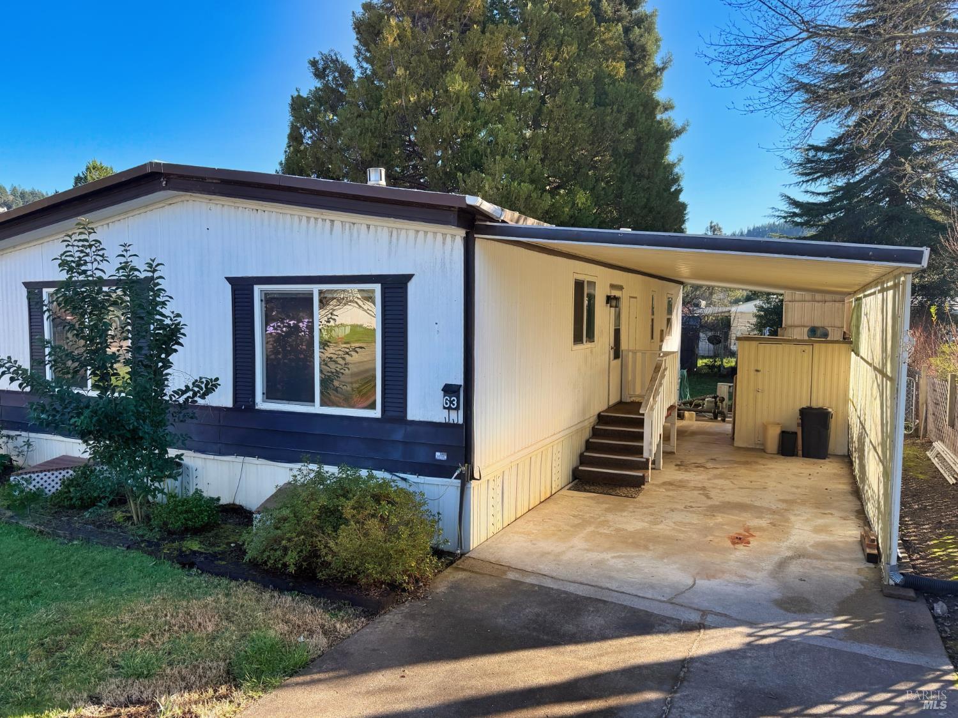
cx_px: 479
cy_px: 359
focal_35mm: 24
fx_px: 664
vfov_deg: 56.8
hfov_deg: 71.6
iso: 100
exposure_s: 1/1437
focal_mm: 6.76
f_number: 1.78
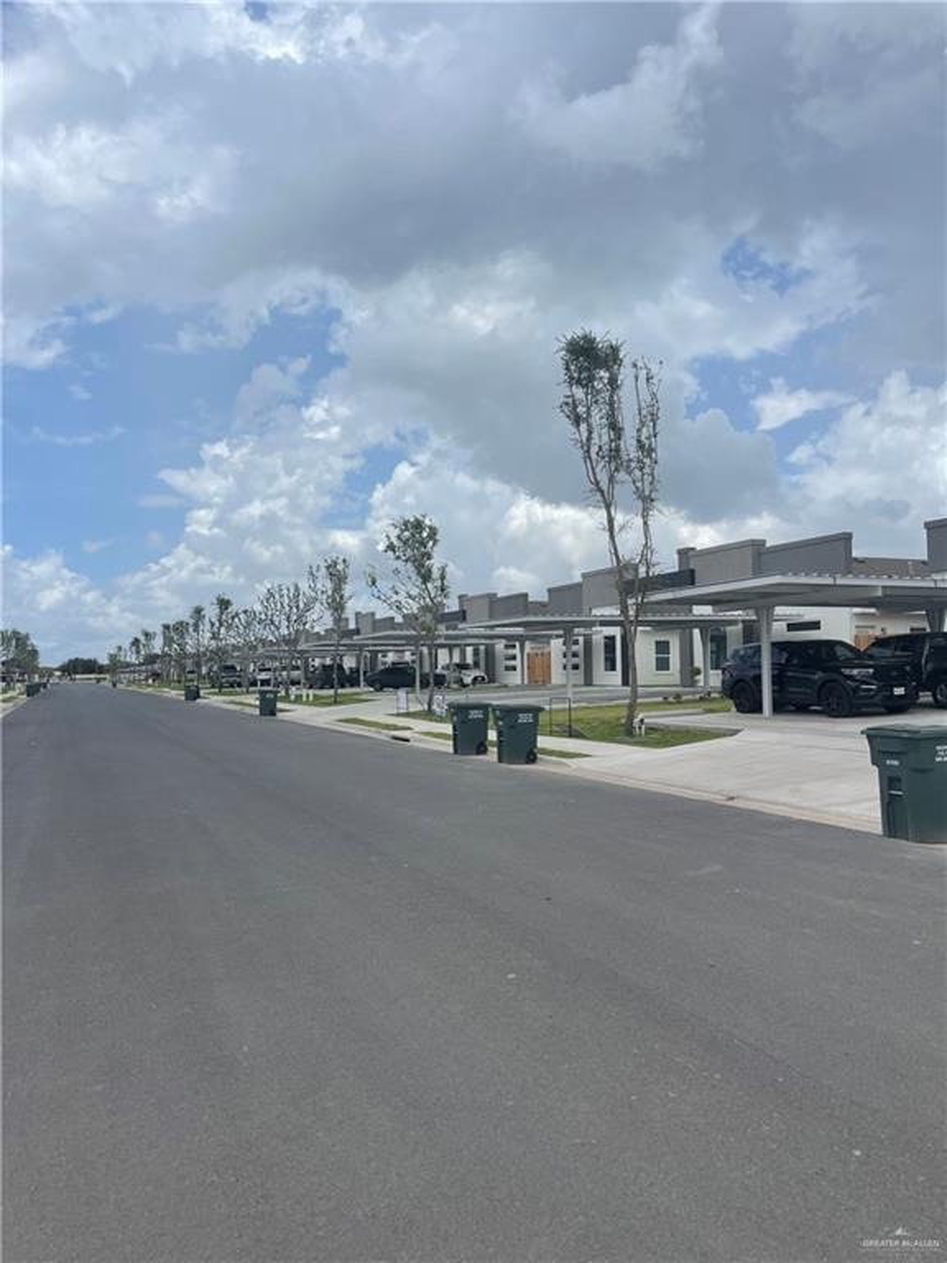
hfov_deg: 53.1
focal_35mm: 26
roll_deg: +0.8
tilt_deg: +0.0
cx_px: 474
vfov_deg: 67.3
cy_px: 632
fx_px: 948
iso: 32
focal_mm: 5.1
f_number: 1.6
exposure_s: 1/5128
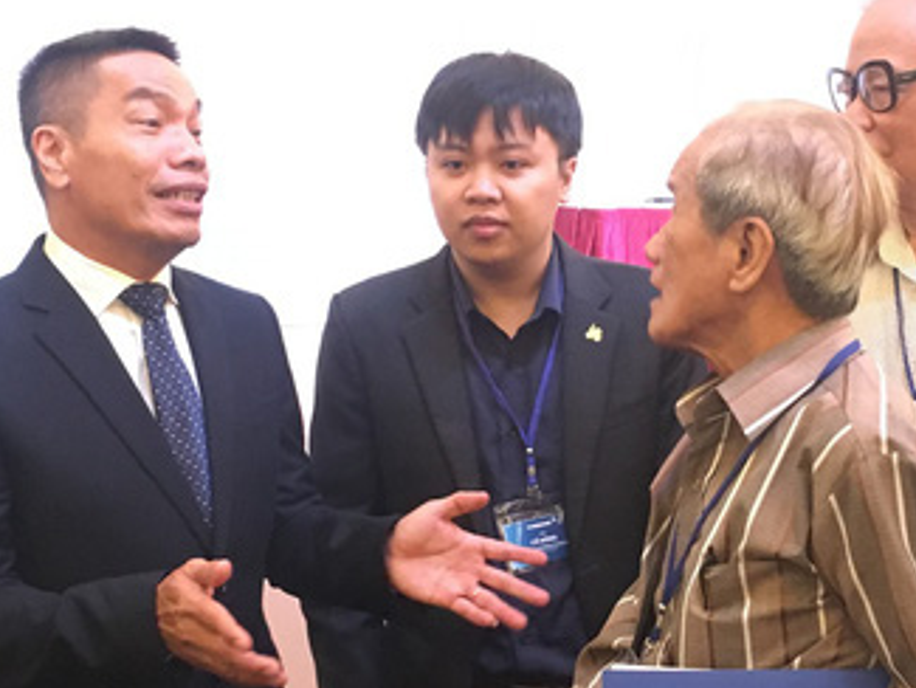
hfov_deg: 31.7
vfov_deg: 24.0
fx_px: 1615
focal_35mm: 61
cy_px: 337
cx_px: 490
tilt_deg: -5.8
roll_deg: -0.9
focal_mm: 4.15
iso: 320
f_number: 2.2
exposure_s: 1/17
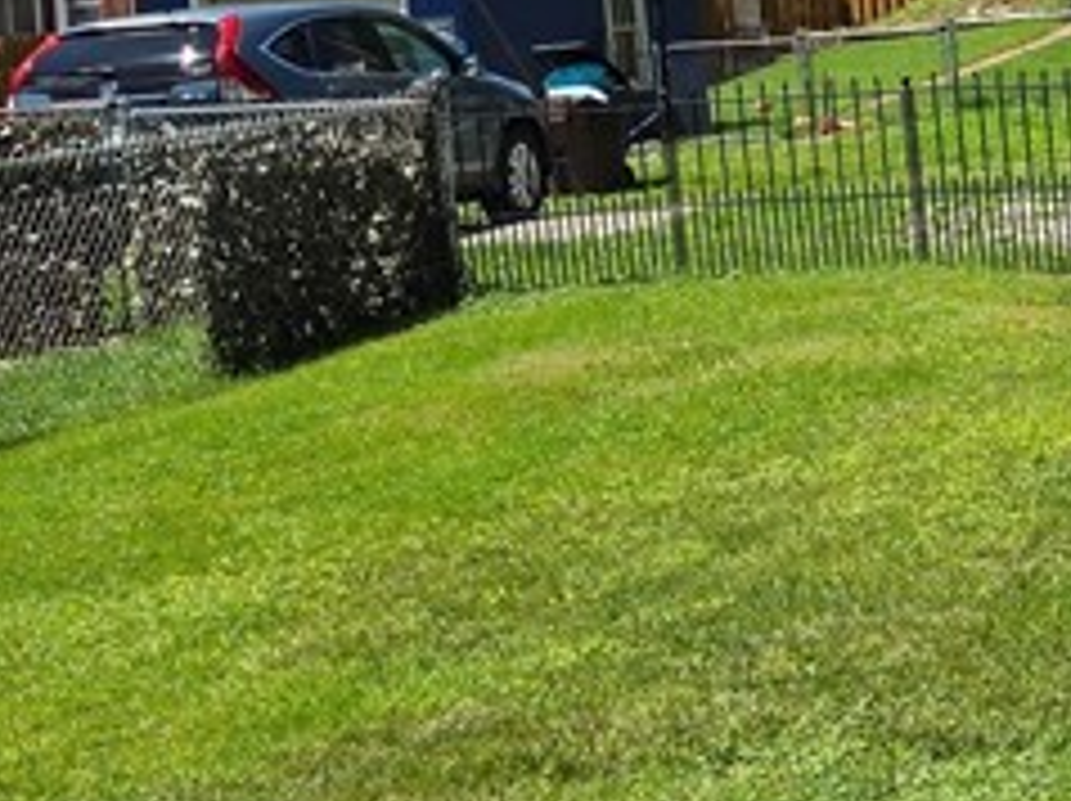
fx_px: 3060
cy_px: 27
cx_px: 1755
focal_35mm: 99
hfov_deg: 17.2
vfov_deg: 14.7
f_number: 1.4
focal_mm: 6.5
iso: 64
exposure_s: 1/6352
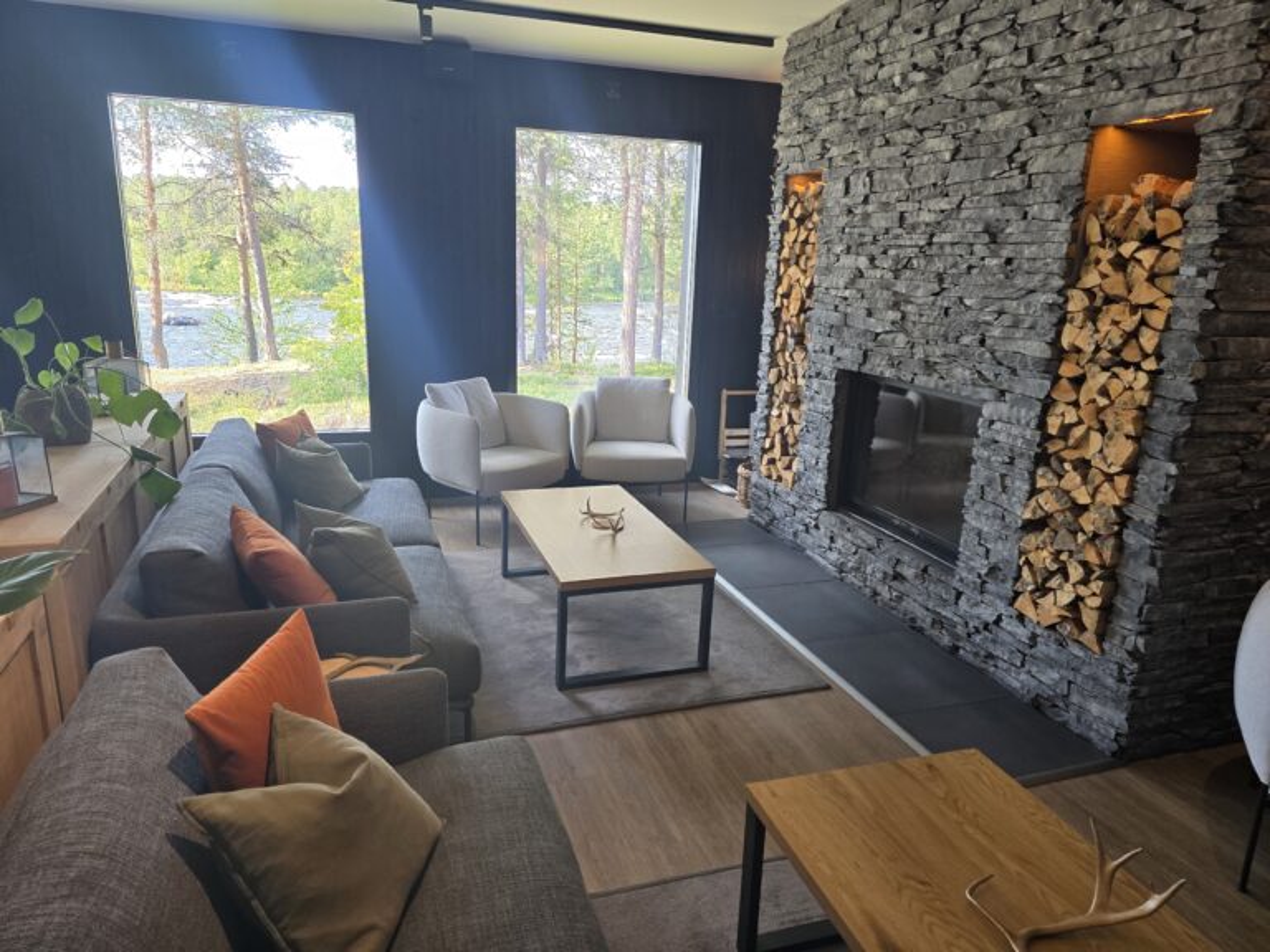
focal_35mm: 23
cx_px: 635
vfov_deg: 58.9
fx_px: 844
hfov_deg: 73.9
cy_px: 476
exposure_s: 1/100
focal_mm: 6.3
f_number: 1.7
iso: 160
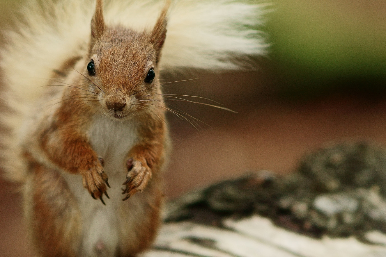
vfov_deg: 4.4
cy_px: 129
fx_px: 3353
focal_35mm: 313
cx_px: 158
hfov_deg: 6.6
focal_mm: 135
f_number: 2
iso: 250
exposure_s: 1/400
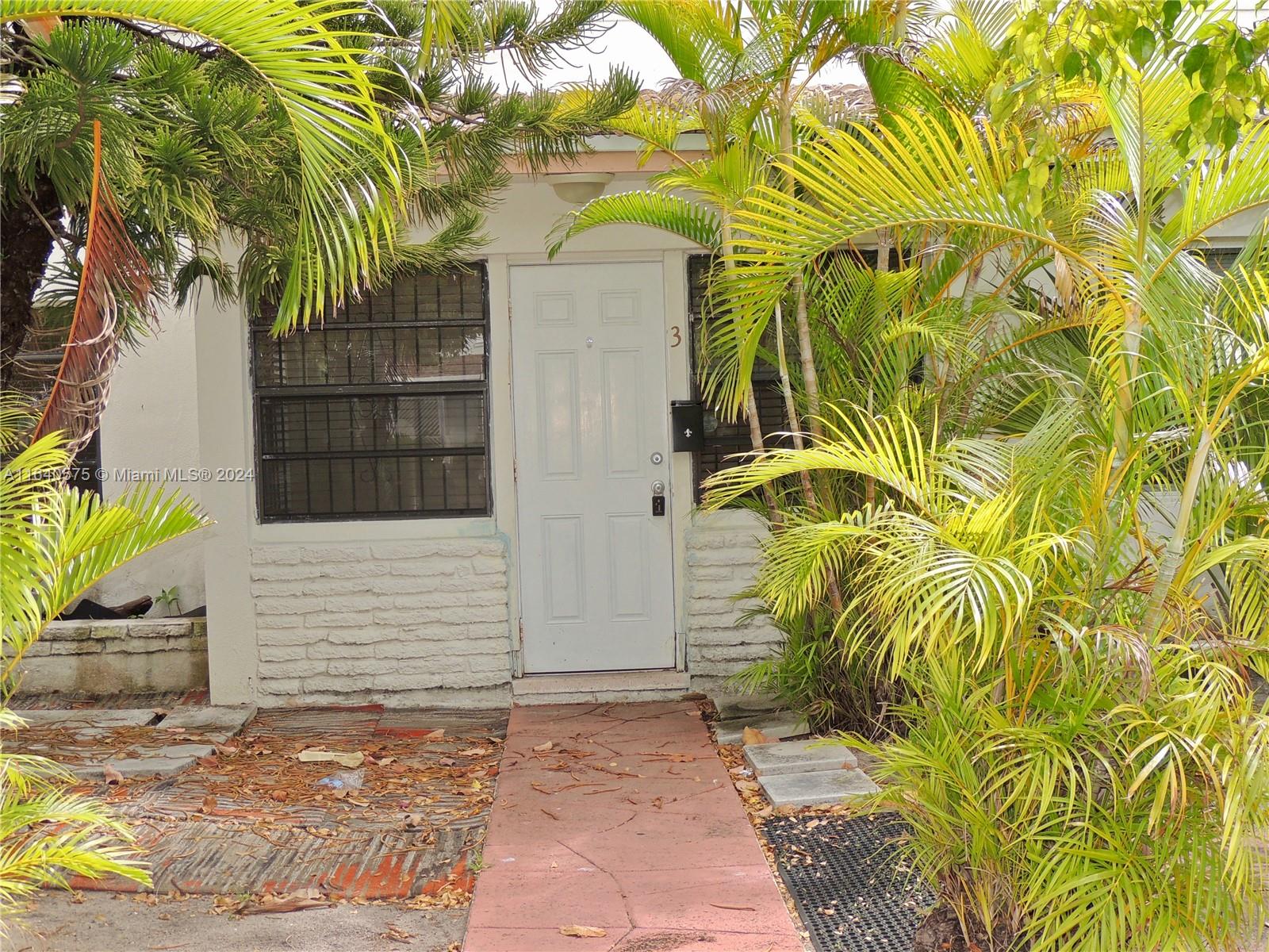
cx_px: 634
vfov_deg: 33.6
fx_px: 1576
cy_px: 476
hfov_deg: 43.9
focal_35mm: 43
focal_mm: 7.6
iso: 100
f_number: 3.4
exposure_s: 1/320
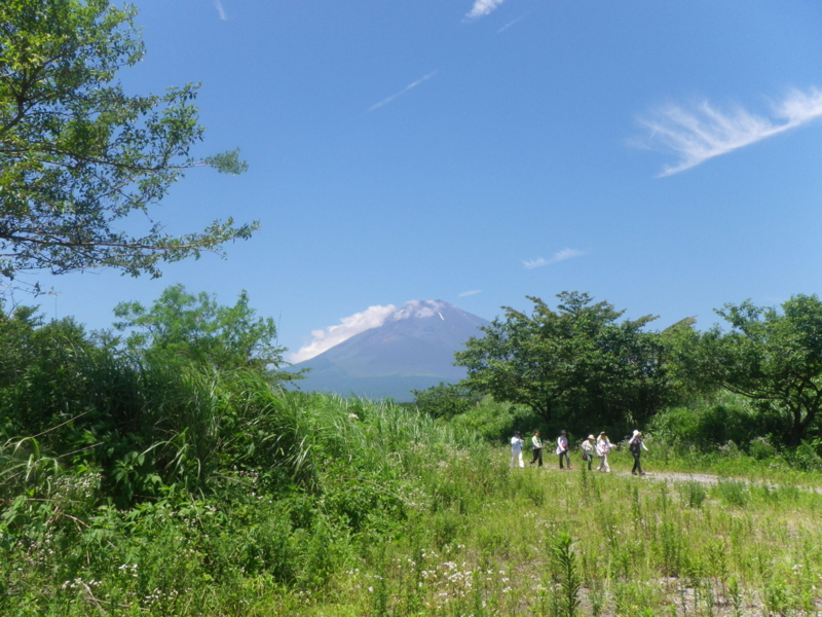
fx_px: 831
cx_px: 411
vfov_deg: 40.7
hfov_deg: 52.6
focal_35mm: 35
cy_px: 308
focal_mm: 6.2
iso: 64
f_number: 6.3
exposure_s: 1/200
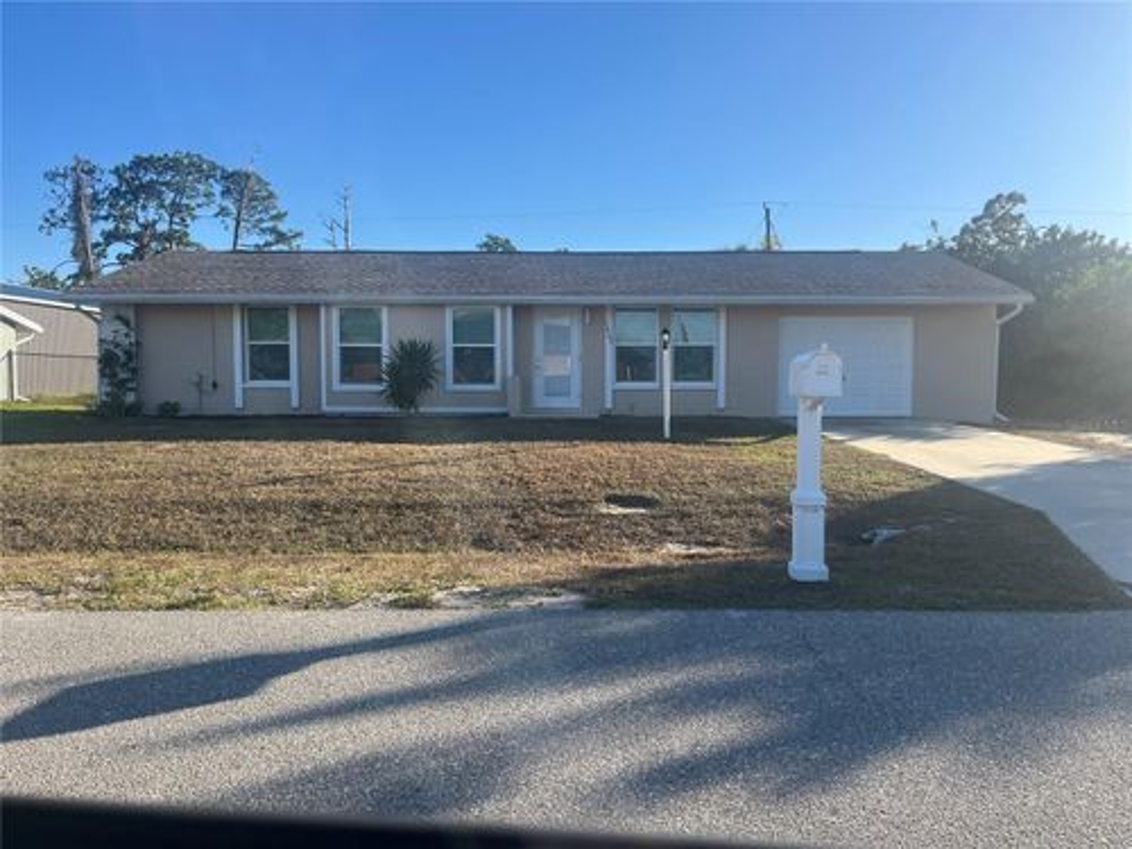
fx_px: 850
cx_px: 566
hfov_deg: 67.3
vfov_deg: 53.1
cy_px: 424
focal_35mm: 26
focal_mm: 5.1
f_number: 1.6
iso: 50
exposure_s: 1/2513
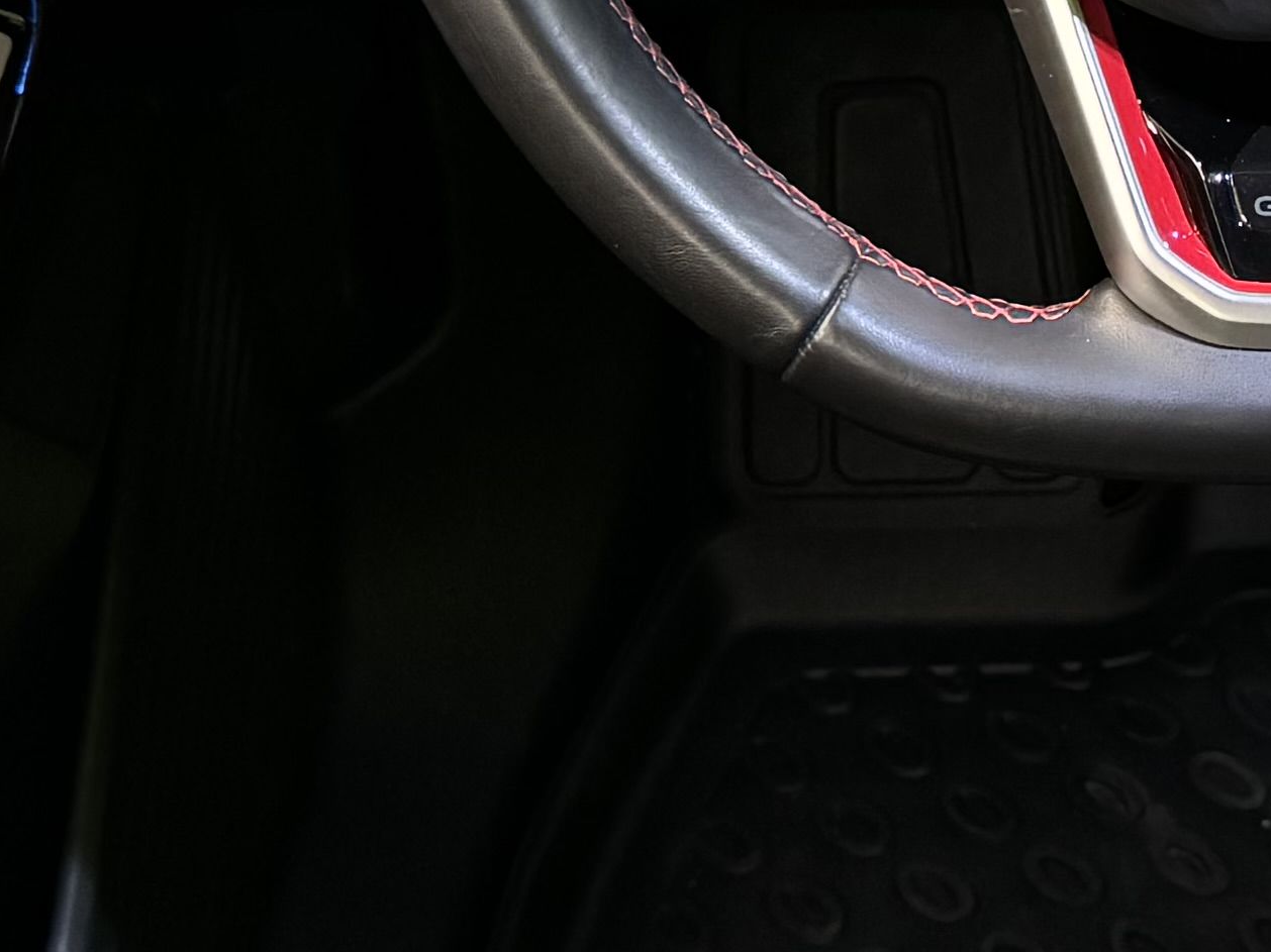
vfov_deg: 13.5
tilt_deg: -37.2
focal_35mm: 109
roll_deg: -0.2
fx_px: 4001
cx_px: 1607
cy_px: 207
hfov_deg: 17.1
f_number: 1.78
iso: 1000
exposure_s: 1/40
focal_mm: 6.76
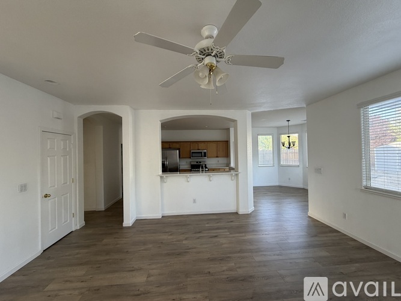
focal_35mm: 14
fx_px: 162
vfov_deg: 85.7
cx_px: 200
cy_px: 150
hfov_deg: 102.1
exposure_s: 1/121
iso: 160
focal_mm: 2.22
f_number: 2.2
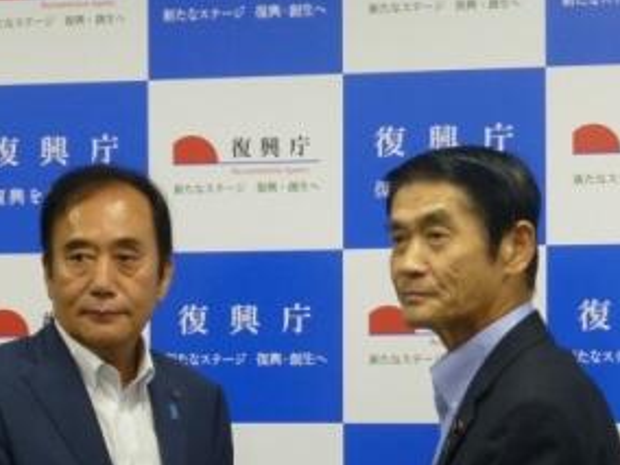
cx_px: 245
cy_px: 392
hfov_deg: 14.2
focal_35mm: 139
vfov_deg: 10.6
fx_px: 2490
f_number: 5.1
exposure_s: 1/30
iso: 400
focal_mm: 14.2
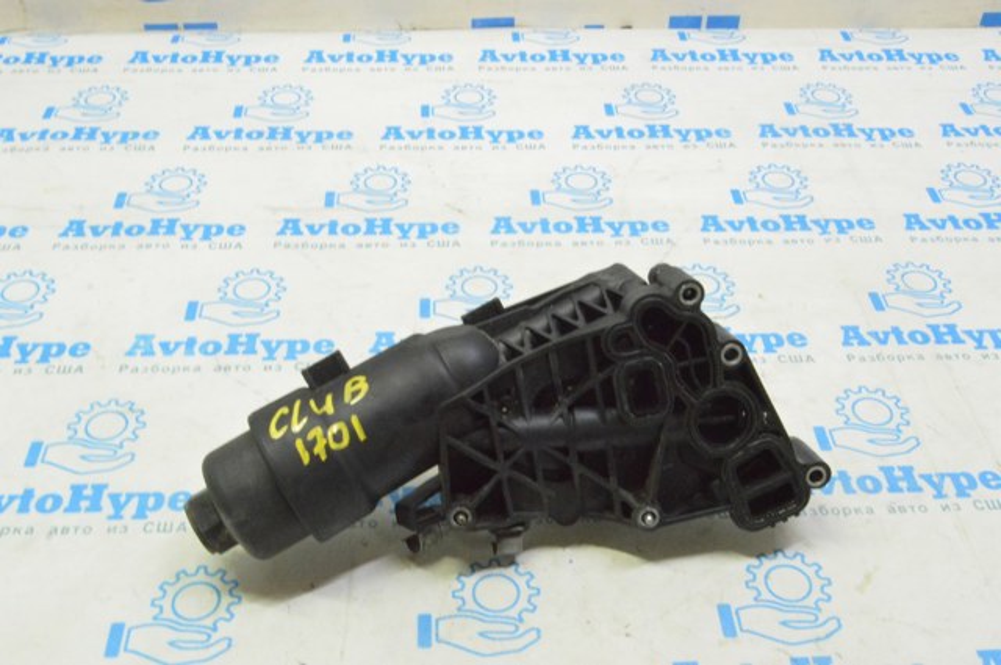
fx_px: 1166
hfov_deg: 46.5
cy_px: 332
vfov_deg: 31.8
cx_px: 500
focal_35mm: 42
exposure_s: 1/20
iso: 6400
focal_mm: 28
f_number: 20
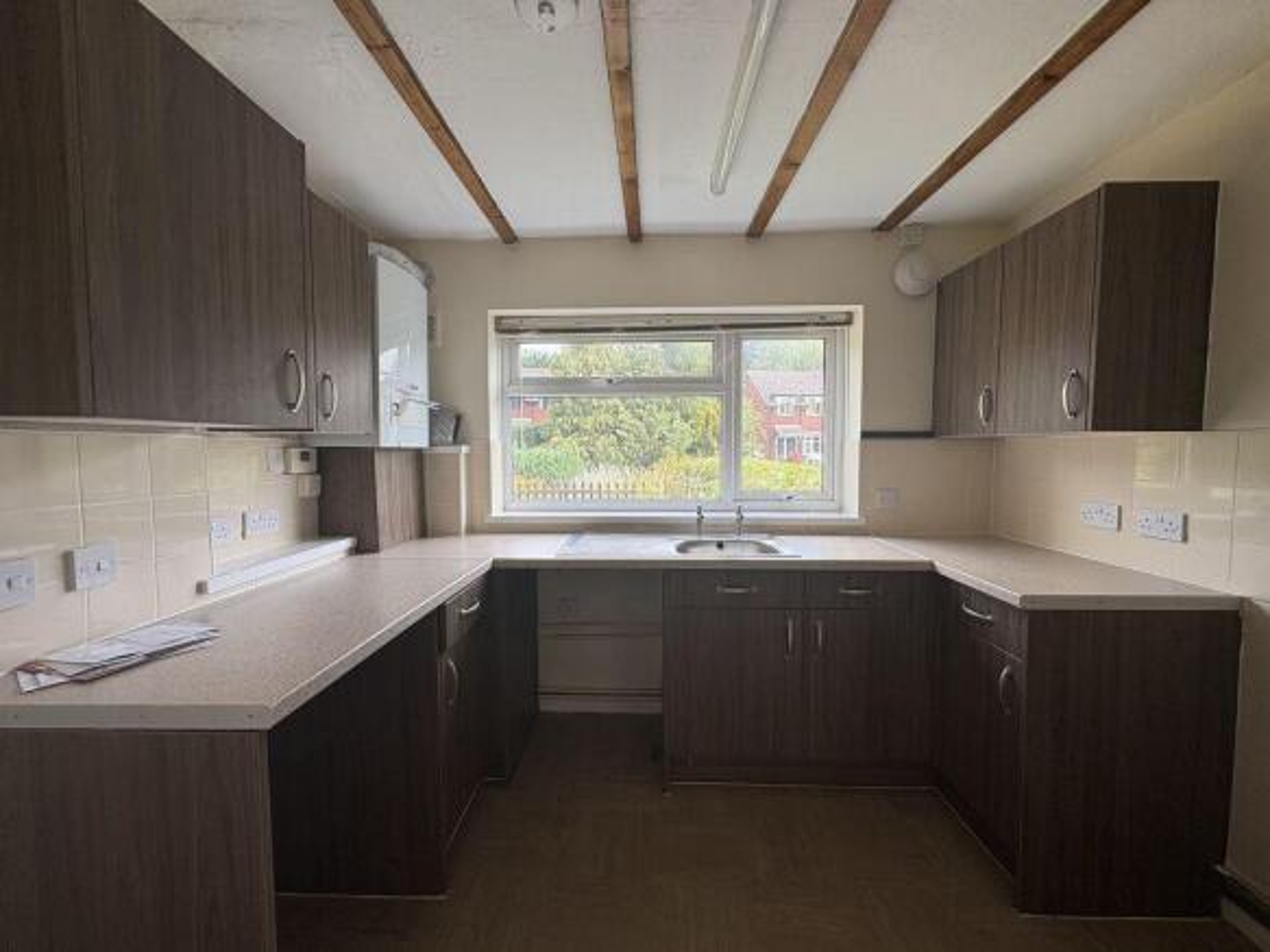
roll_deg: +0.6
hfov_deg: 102.1
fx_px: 514
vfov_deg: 85.7
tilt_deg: -2.9
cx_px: 635
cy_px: 476
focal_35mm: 14
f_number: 2.2
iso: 40
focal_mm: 2.22
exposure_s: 1/116
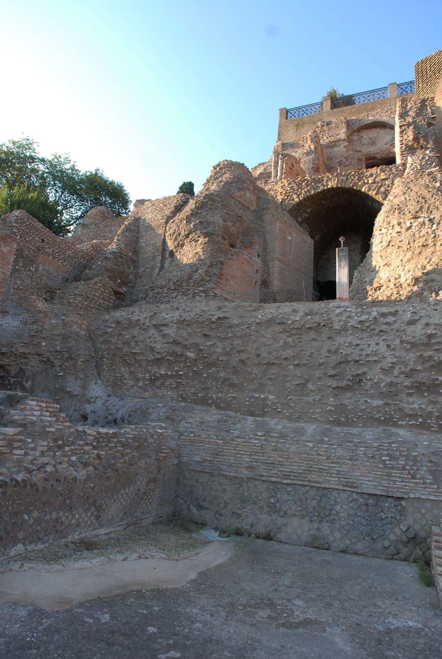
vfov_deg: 81.1
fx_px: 385
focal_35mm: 21
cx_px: 221
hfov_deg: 59.7
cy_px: 330
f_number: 5.6
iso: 200
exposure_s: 1/125
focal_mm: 14
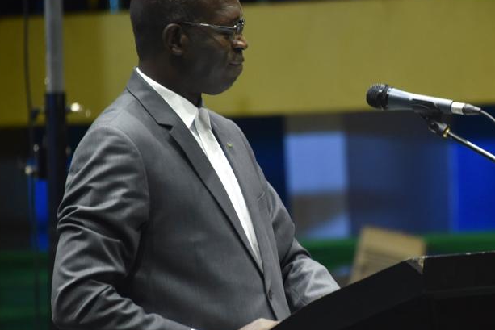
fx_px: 6725
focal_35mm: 489
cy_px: 167
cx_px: 353
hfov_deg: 4.2
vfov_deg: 2.8
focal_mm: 300
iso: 2500
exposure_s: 1/100
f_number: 5.6
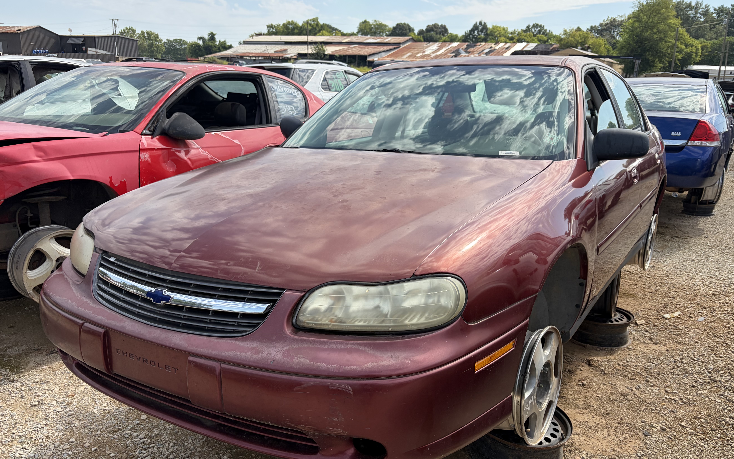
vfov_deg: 41.8
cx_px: 371
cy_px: 243
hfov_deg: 62.9
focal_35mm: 30
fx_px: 600
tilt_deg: -12.6
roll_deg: -2.6
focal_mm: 5.96
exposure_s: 1/2451
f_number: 1.6
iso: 64
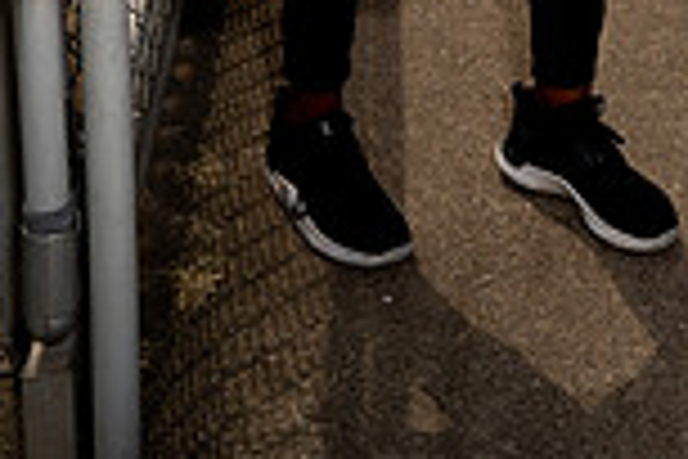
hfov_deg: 21.8
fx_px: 1739
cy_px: -526
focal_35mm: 91
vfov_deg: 12.7
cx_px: 625
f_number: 7.1
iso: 100
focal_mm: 31
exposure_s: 1/250
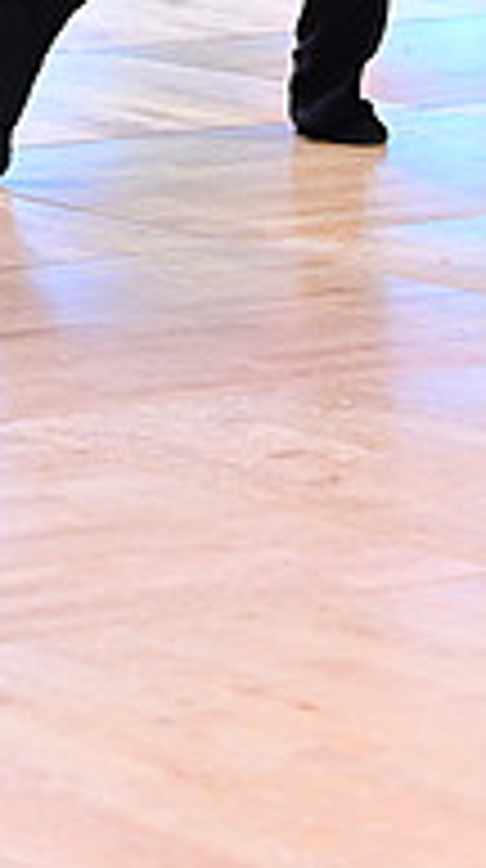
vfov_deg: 7.8
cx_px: -108
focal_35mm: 271
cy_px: -391
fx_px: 6233
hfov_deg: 4.5
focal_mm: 86
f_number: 2.8
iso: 1600
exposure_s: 1/400
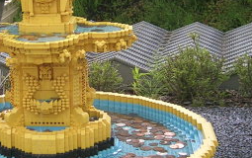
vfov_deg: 14.1
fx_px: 639
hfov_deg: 22.1
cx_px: 65
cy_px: 83
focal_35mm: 93
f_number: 2.8
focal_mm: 5.4
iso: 50
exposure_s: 1/91.7
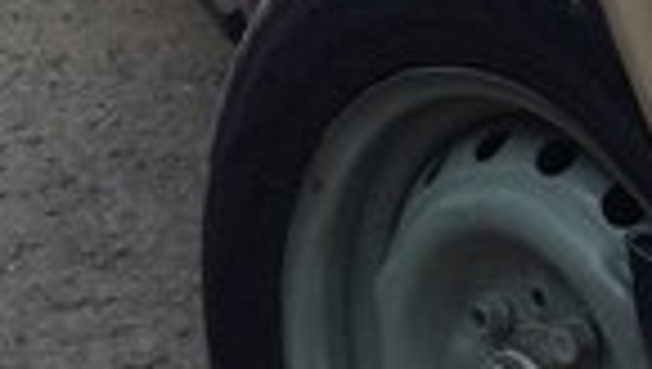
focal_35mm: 123
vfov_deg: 9.3
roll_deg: -4.7
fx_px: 2129
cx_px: 522
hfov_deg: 17.3
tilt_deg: -7.4
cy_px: -346
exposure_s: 1/337
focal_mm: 4.12
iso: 50
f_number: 2.4
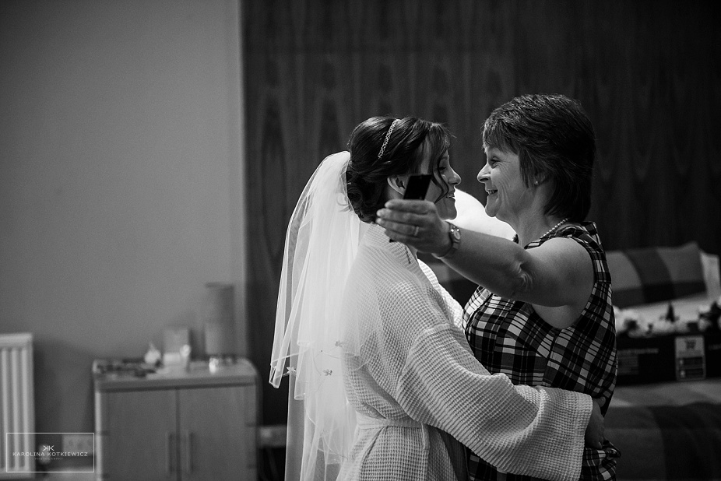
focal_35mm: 70
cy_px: 240
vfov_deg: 19.5
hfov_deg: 28.8
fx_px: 1402
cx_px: 360
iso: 4000
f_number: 2.8
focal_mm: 70
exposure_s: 1/320
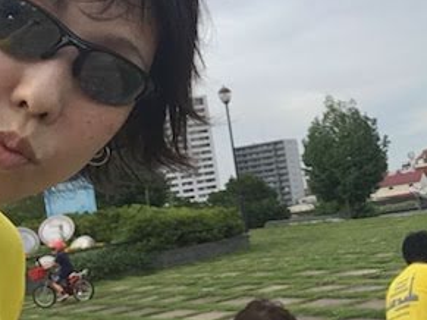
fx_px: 789
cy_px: 183
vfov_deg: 22.9
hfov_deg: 28.4
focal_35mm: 64
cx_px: 427
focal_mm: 2.15
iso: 50
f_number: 2.4
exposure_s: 1/454
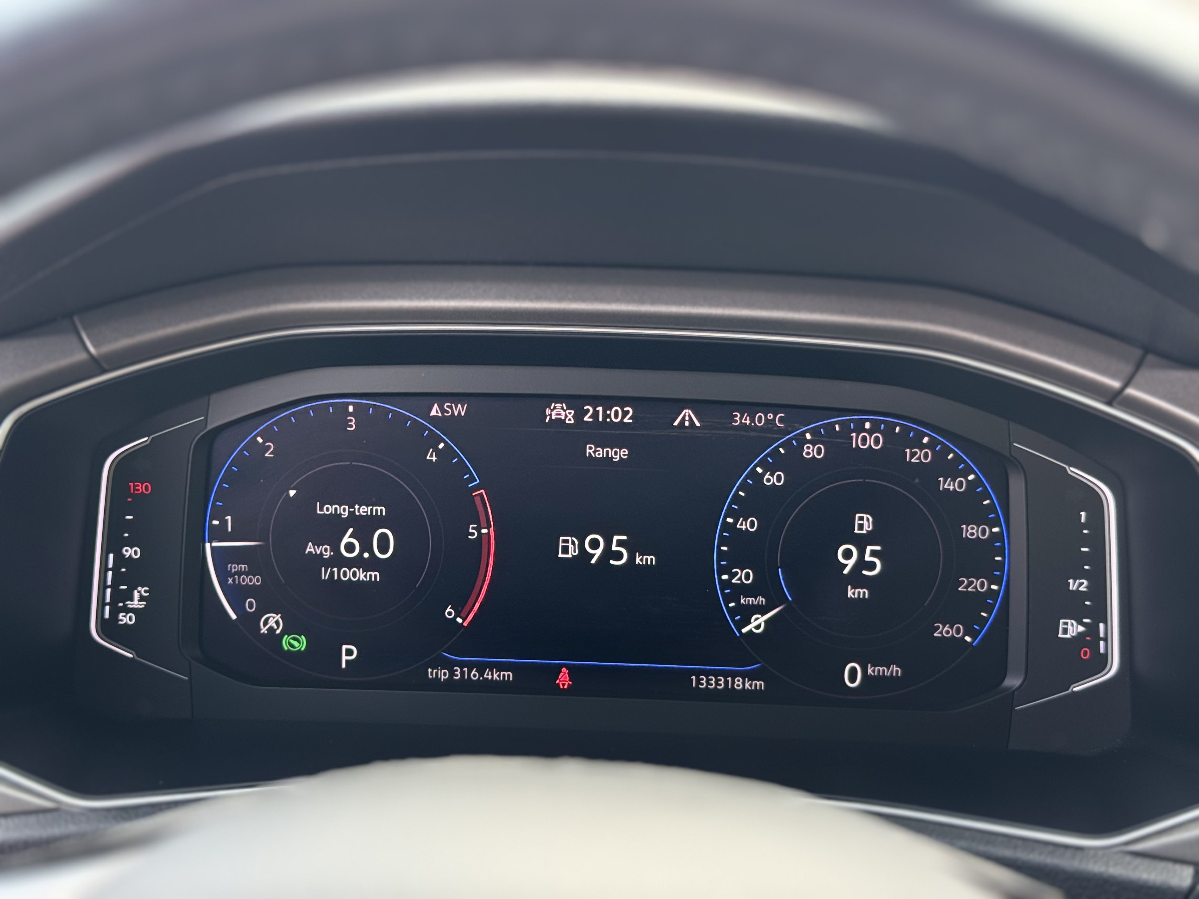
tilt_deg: -17.9
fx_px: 1663
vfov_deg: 30.3
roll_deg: -0.6
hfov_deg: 39.7
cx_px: 600
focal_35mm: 48
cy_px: 450
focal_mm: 6.76
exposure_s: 1/170
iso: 80
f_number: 1.78
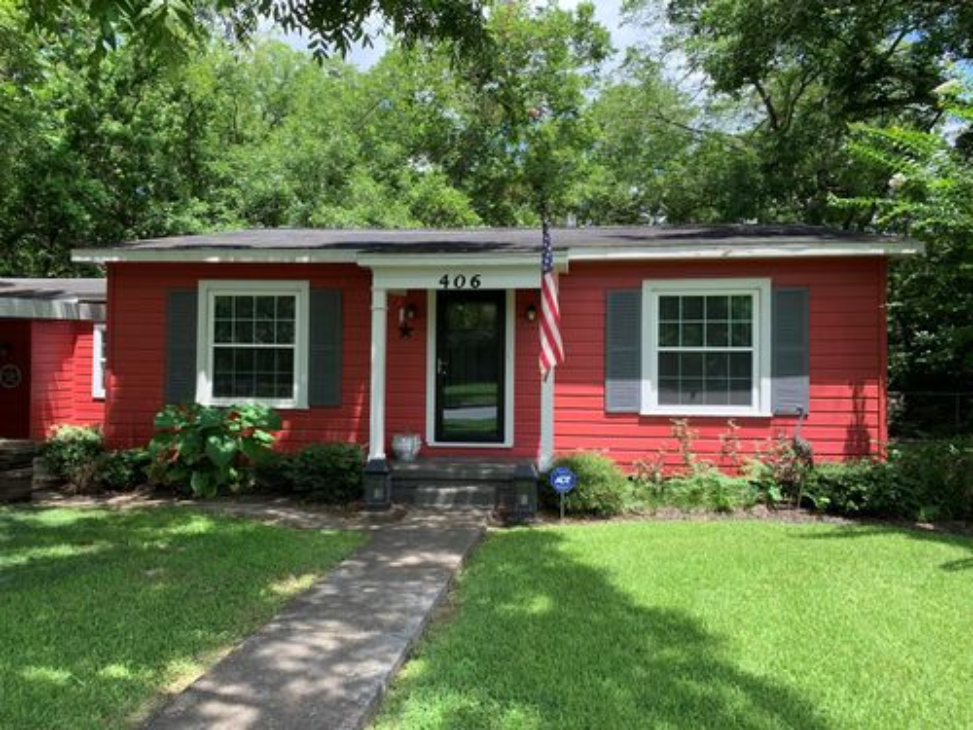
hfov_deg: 67.3
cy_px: 365
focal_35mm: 26
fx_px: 731
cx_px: 486
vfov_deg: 53.1
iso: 25
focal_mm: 4.25
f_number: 1.8
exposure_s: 1/463
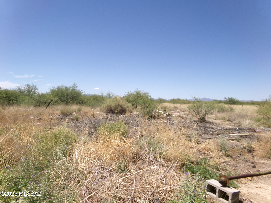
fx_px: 188
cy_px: 102
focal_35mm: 24
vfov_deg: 56.8
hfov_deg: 71.6
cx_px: 136
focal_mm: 4.3
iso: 100
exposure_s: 1/110
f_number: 11.07
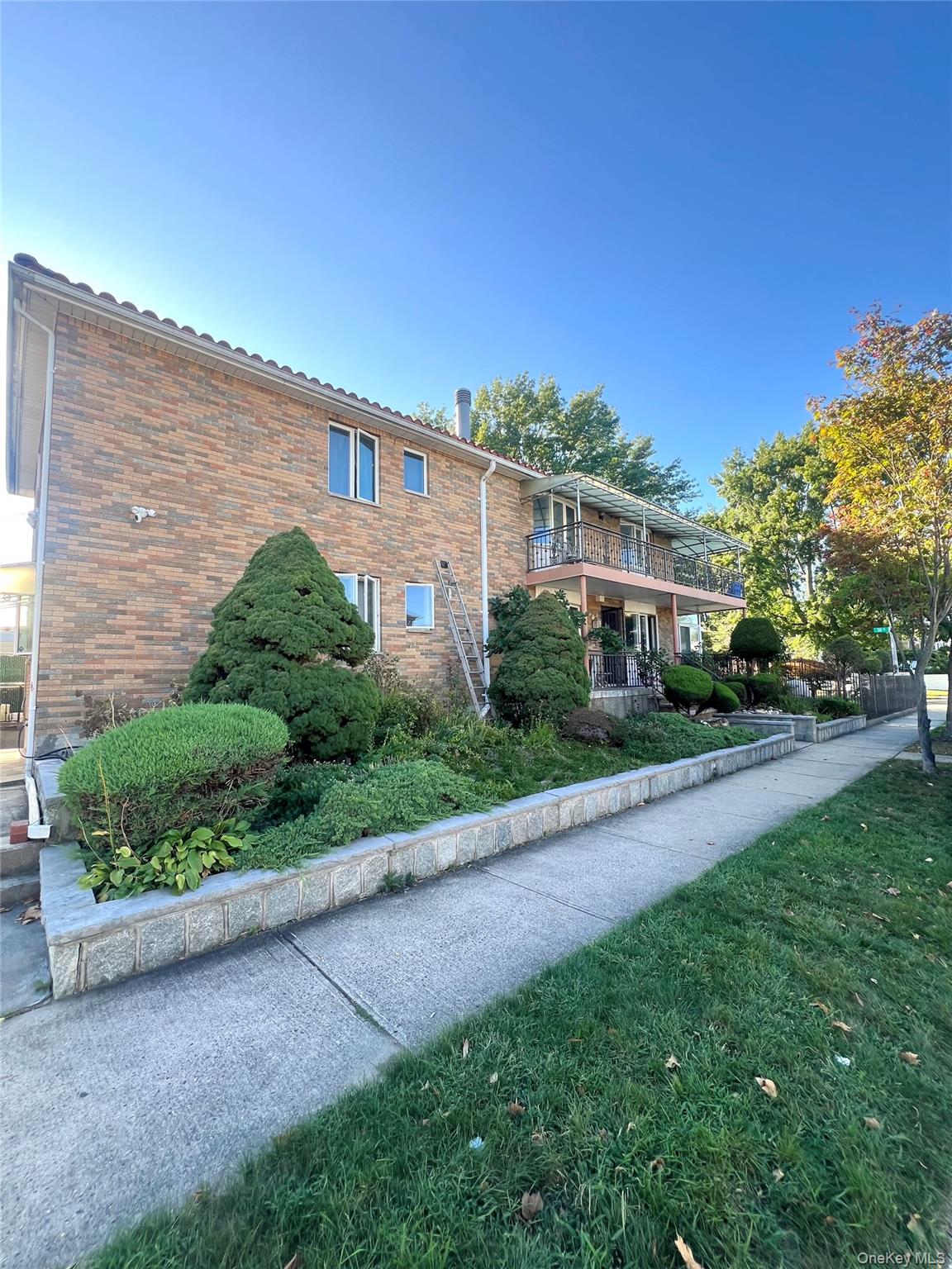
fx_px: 477
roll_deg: +1.5
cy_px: 634
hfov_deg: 89.9
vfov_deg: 106.2
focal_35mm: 13
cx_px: 476
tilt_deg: +7.2
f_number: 1.8
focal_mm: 1.57
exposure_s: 1/195
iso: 32
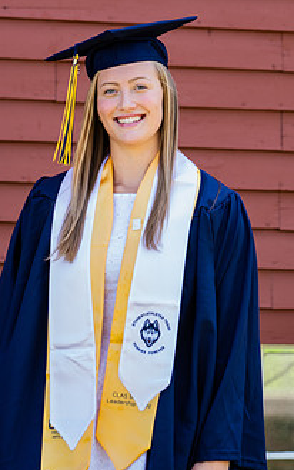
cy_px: 240
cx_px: 134
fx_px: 3610
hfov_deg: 4.7
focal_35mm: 282
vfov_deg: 7.4
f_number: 2.8
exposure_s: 1/200
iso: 100
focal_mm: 135
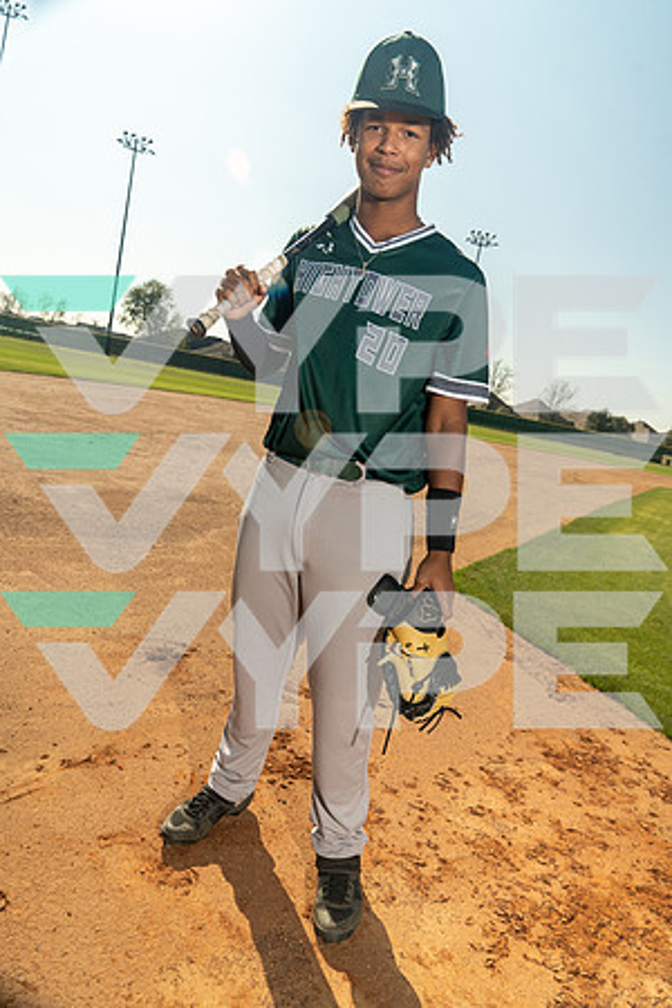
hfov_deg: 51.3
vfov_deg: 71.5
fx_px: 700
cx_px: 336
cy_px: 504
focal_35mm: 25
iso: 500
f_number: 7.1
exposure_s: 1/200
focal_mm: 25
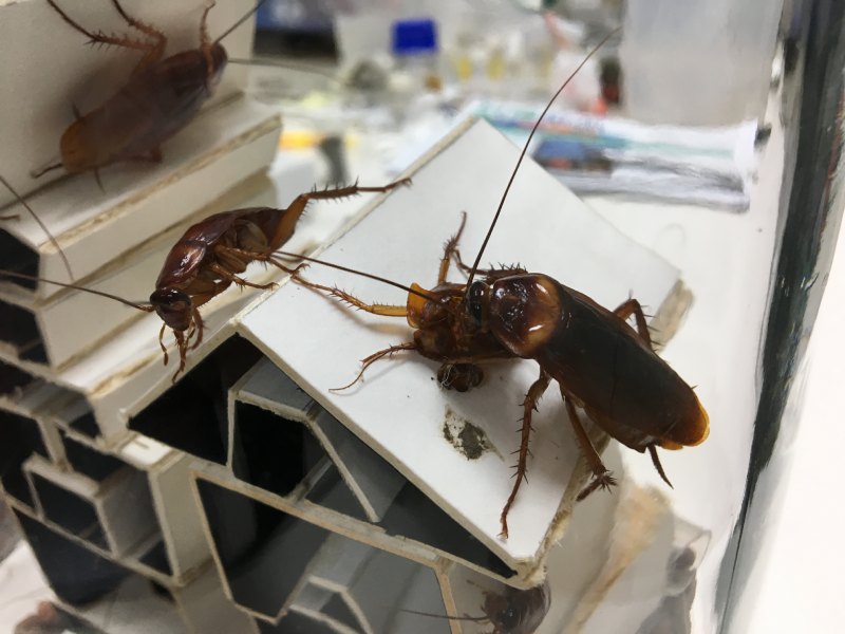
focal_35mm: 29
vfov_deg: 48.2
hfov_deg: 61.7
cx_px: 422
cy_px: 317
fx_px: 708
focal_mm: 4.15
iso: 32
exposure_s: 1/30
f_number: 2.2
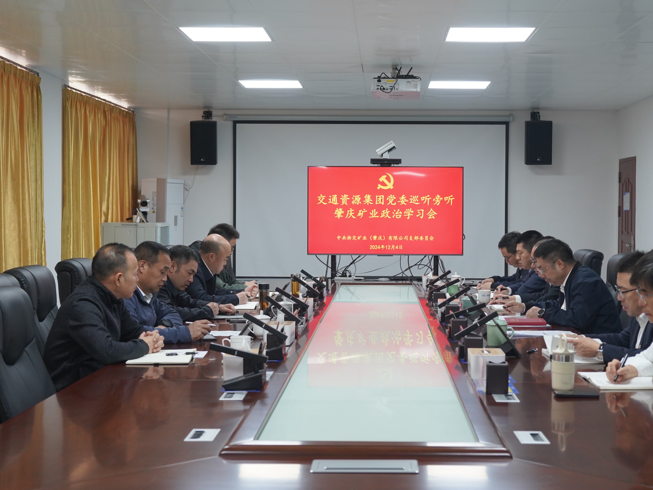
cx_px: 359
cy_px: 243
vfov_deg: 25.2
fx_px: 1094
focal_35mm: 58
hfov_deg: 33.2
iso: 1600
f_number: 5.6
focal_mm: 53
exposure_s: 1/160
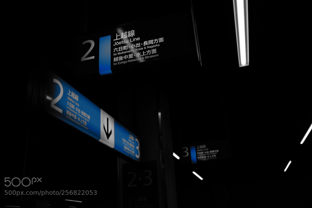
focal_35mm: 36
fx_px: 312
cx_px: 152
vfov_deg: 36.9
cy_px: 101
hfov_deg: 53.1
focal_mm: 23
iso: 800
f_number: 2
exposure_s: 1/4000
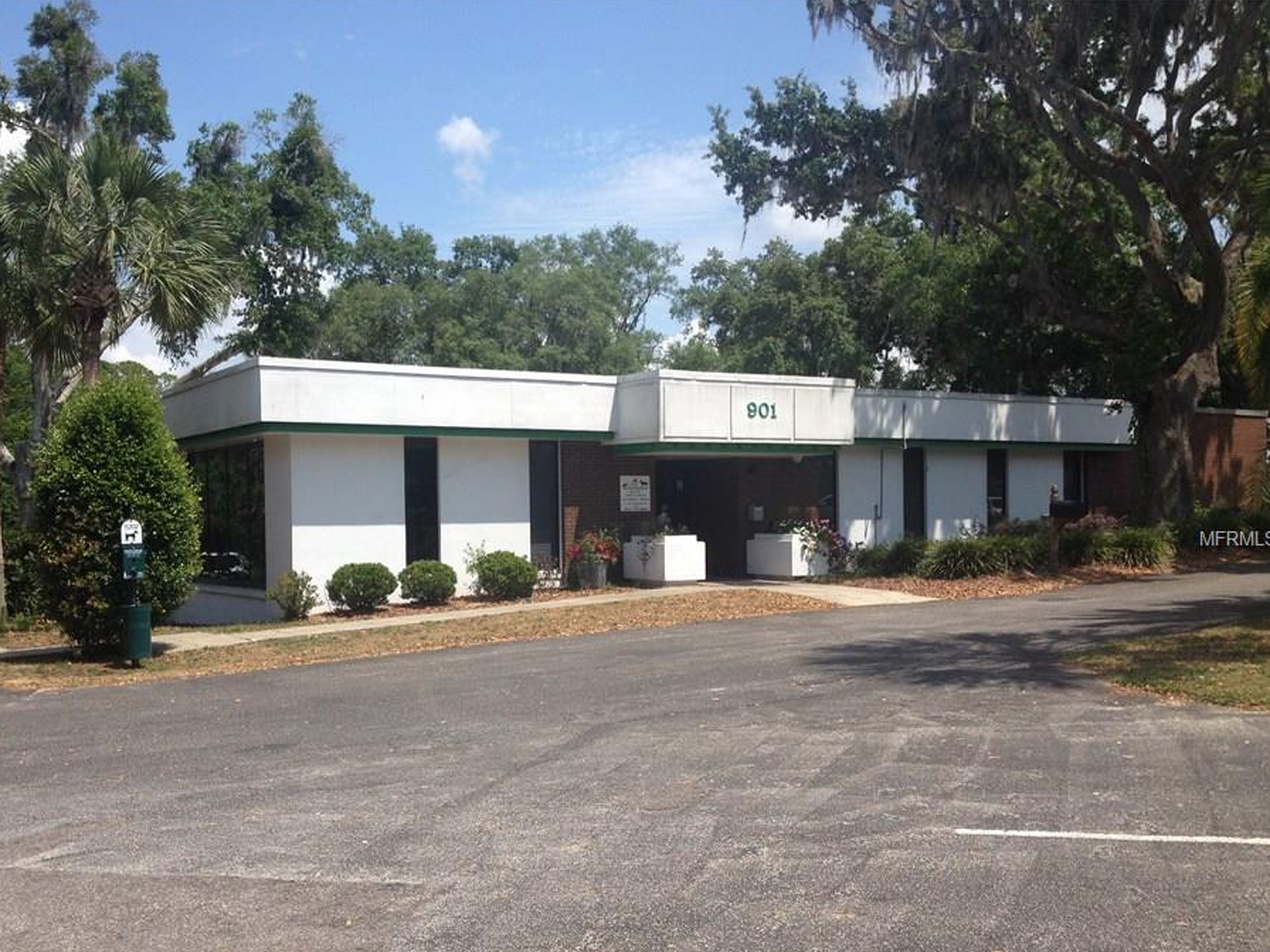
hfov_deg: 46.7
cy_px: 540
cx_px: 560
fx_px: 1468
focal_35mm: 40
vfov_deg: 35.9
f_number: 2.4
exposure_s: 1/1783
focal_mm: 4.28
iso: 50
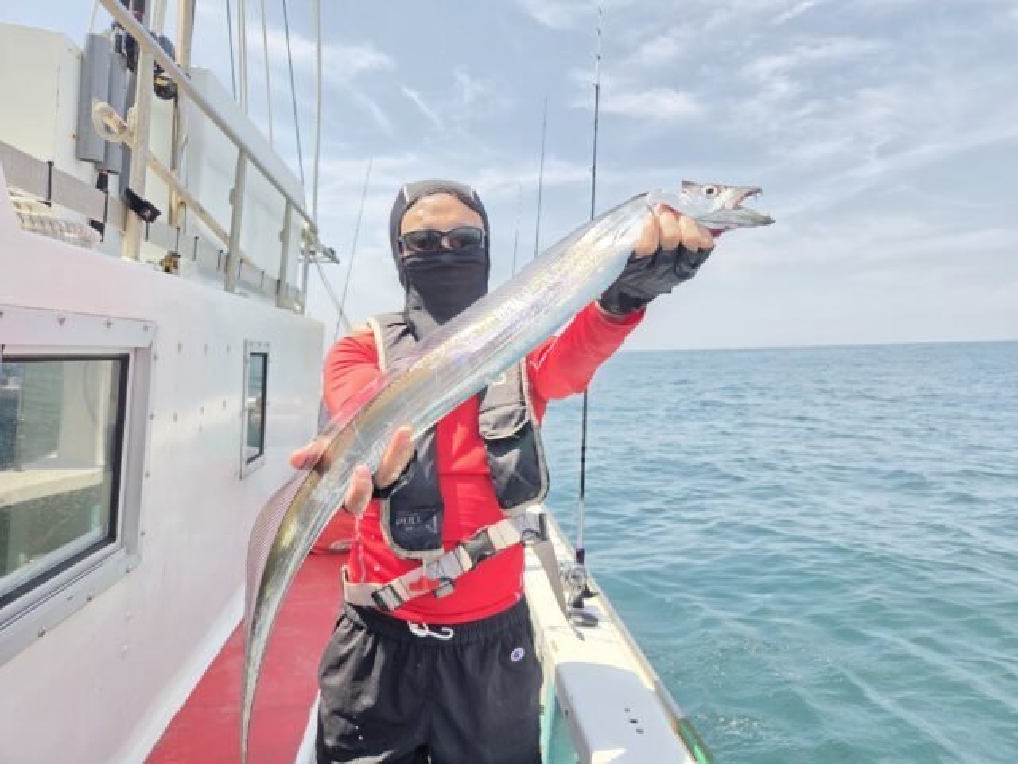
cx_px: 509
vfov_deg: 58.9
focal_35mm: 23
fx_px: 676
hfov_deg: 73.9
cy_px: 382
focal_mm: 5.4
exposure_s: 1/2579
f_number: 1.8
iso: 80
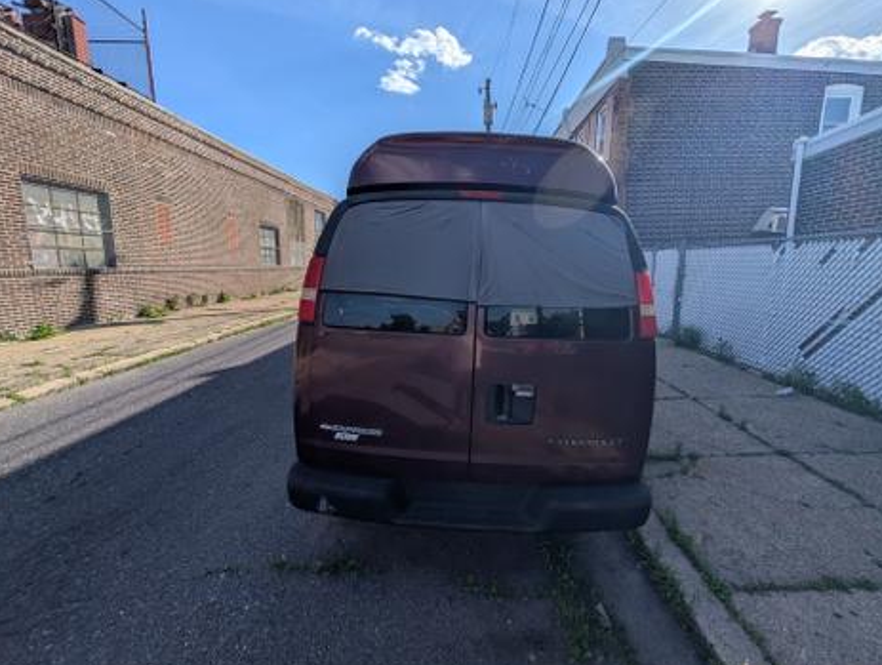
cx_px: 457
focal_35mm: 13
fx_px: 332
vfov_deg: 90.1
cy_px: 320
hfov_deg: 106.0
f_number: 1.7
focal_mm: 2.02
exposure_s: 1/7299
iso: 52
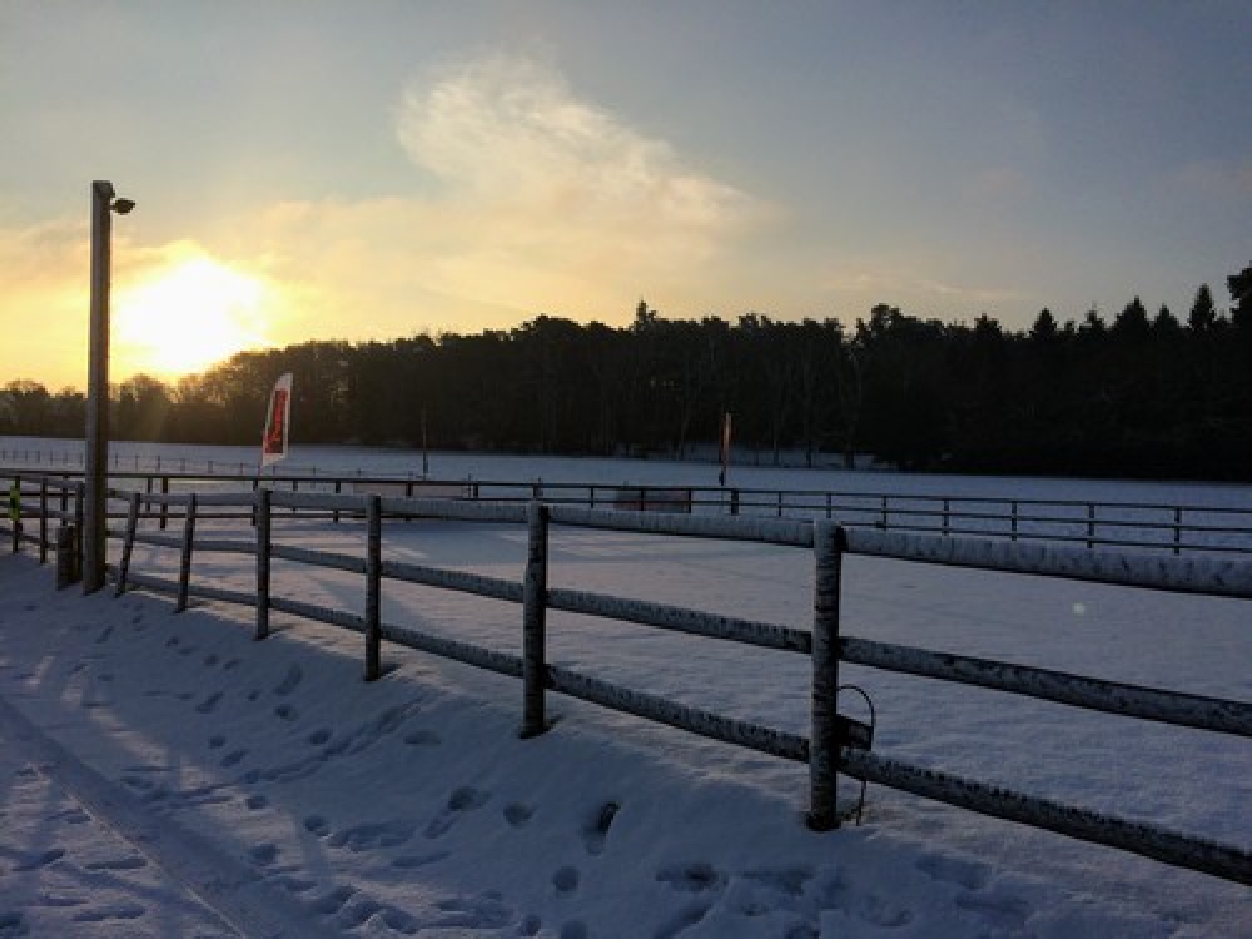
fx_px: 1049
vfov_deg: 48.2
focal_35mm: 29
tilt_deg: -0.1
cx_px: 626
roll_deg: -0.1
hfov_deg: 61.7
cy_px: 470
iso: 32
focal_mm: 4.15
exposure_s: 1/4115
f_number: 2.2
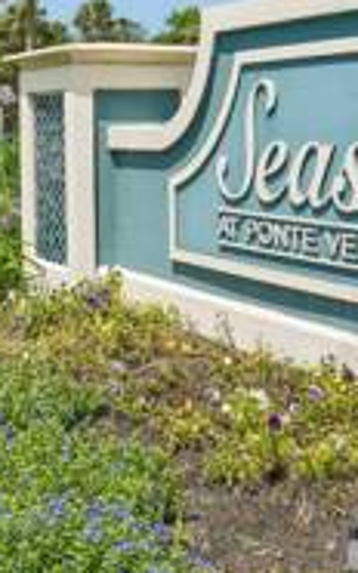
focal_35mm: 57
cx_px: 160
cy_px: 34
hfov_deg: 22.6
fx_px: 897
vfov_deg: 33.2
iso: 100
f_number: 11
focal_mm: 16.4
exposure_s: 1/200
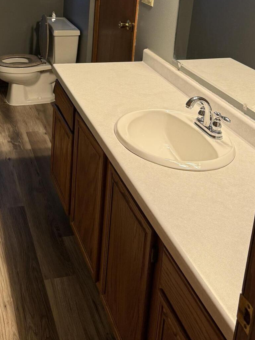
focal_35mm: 47
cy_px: 47
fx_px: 462
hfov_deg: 30.6
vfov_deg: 38.2
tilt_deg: -15.8
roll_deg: -2.9
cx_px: 79
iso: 200
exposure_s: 1/60
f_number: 1.78
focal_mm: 6.76
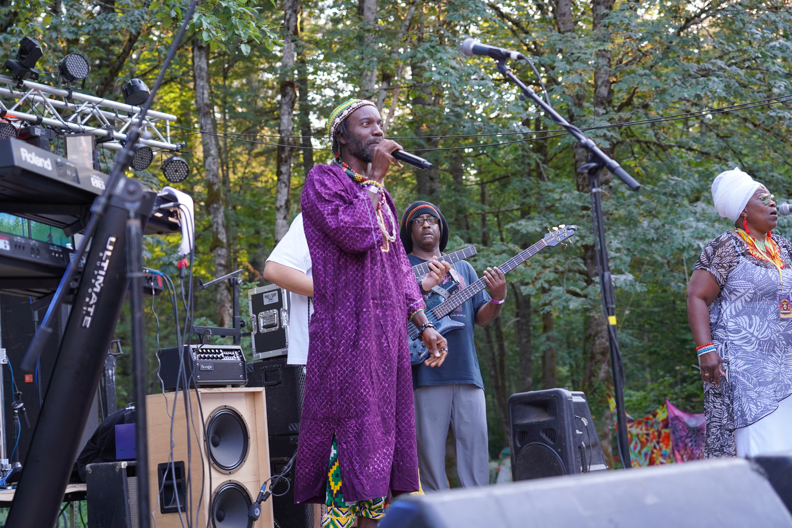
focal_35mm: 59
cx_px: 396
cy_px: 264
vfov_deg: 23.0
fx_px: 1298
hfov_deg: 33.9
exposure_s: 1/160
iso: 500
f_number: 4
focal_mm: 59
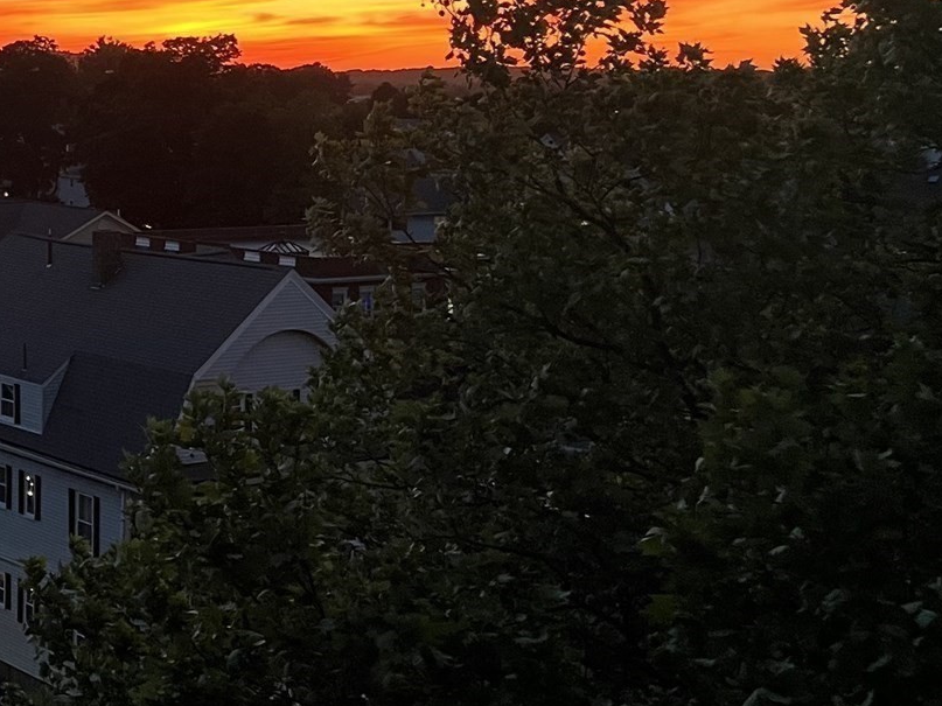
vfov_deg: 21.9
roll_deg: -0.8
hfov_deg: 27.2
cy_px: 124
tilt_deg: -1.3
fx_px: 1796
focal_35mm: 66
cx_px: -61
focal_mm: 5.7
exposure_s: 1/60
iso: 200
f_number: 1.5
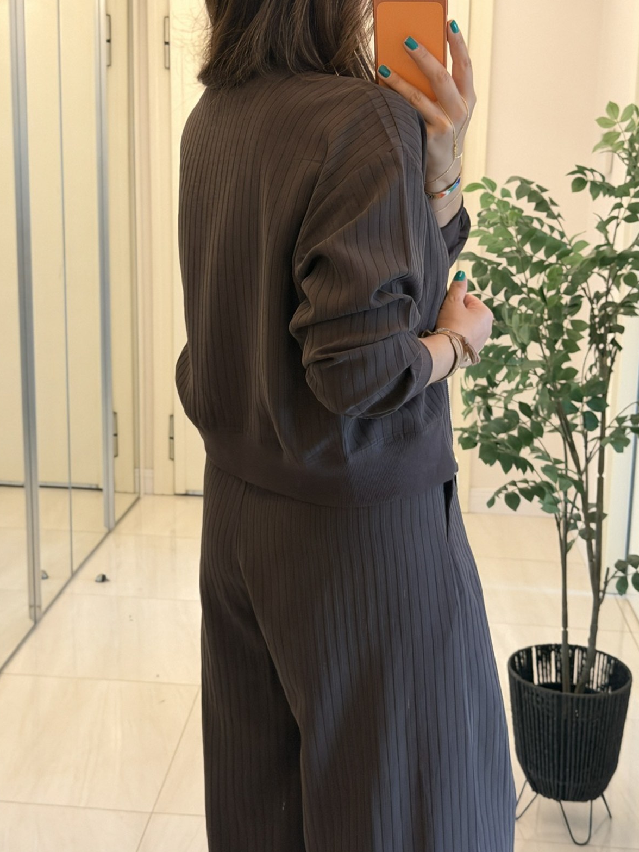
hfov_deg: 29.7
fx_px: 1206
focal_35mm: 49
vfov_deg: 38.9
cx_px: 320
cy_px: 422
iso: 400
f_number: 1.78
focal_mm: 6.76
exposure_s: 1/40
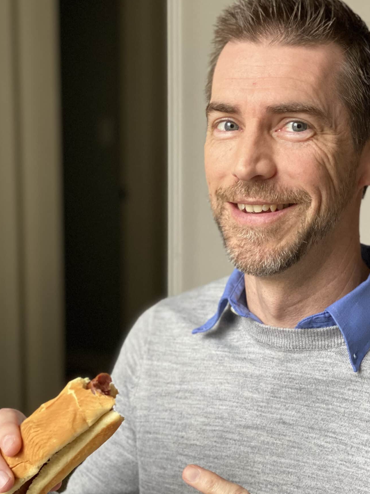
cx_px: 252
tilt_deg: -8.1
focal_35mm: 77
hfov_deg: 19.1
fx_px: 1097
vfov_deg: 25.3
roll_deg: -1.4
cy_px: 304
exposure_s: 1/122
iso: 200
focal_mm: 6
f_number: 2
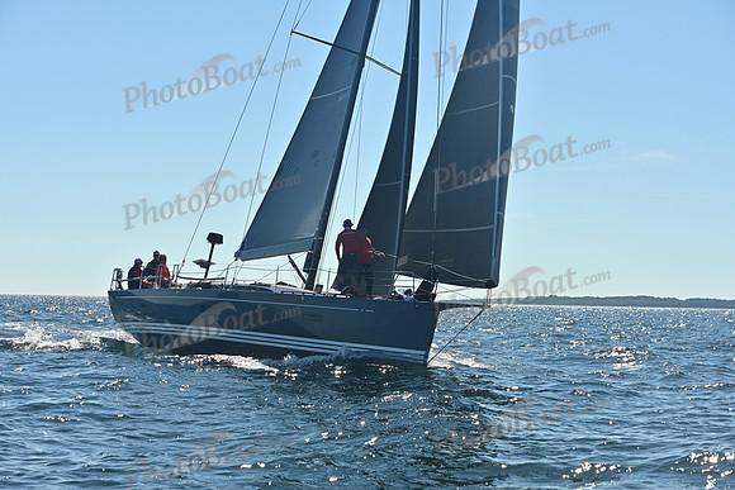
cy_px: 245
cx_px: 368
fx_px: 1429
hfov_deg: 28.8
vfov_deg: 19.5
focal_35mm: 70
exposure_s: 1/1600
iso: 250
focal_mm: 70
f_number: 8
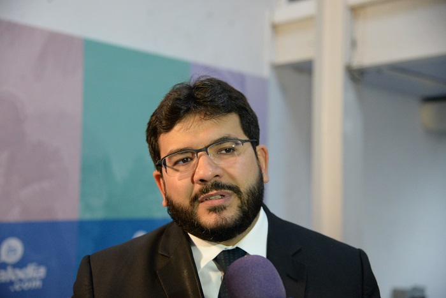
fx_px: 719
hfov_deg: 34.5
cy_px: 149
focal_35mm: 58
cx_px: 223
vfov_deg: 23.4
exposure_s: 1/320
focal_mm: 58
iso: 4000
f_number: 4.5
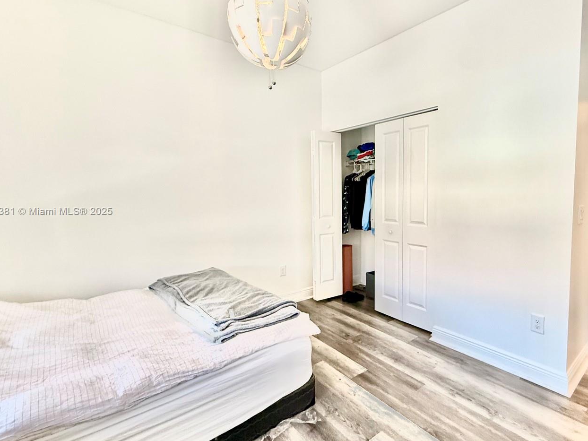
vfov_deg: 71.6
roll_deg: +0.3
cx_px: 339
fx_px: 306
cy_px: 212
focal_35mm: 18
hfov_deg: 87.1
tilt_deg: -4.0
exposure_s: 1/120
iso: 320
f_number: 2.2
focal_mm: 2.22
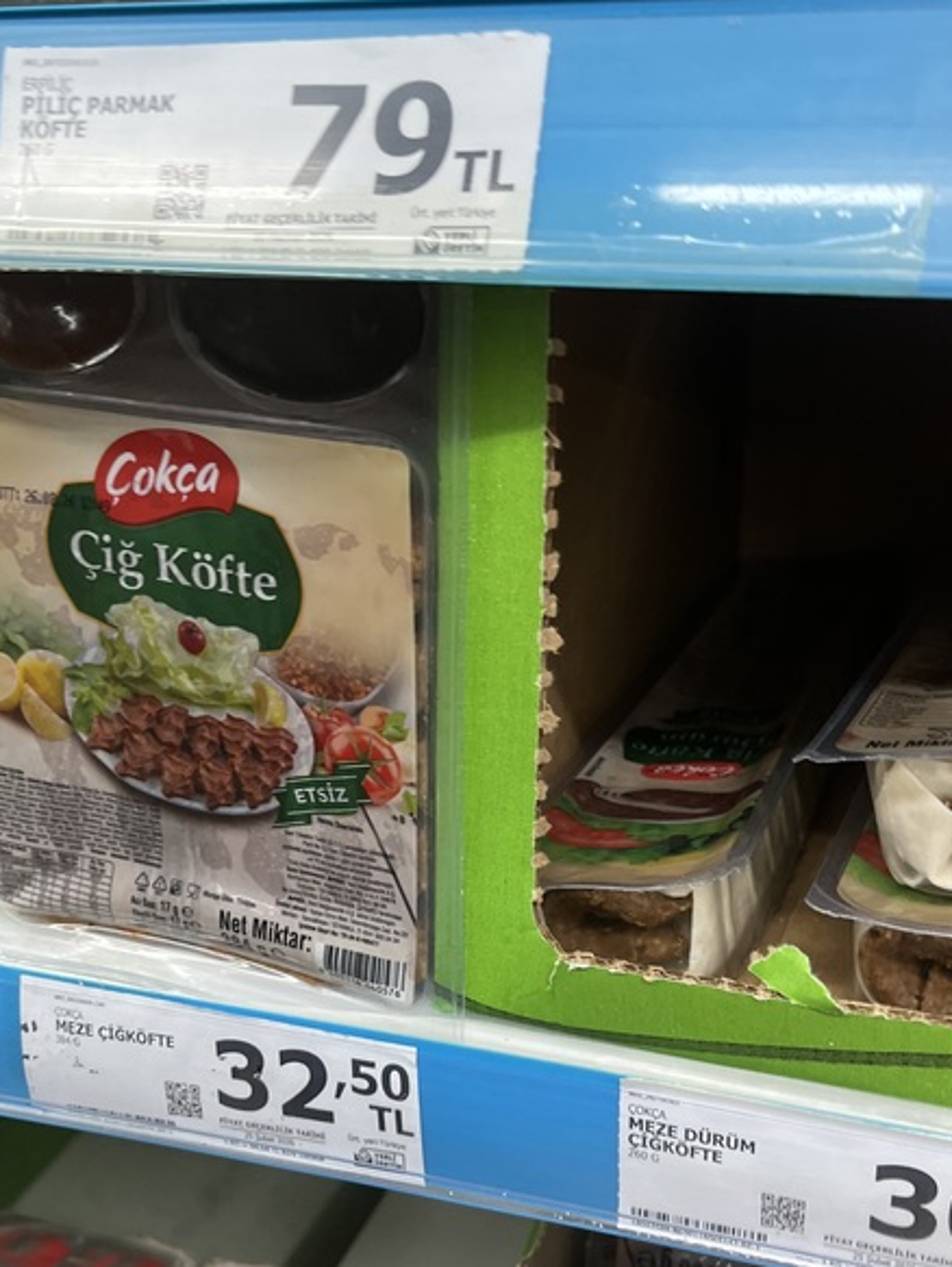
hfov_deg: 35.1
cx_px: 550
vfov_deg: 45.6
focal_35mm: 41
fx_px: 1502
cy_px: 739
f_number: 1.6
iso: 100
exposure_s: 1/100
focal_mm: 5.1
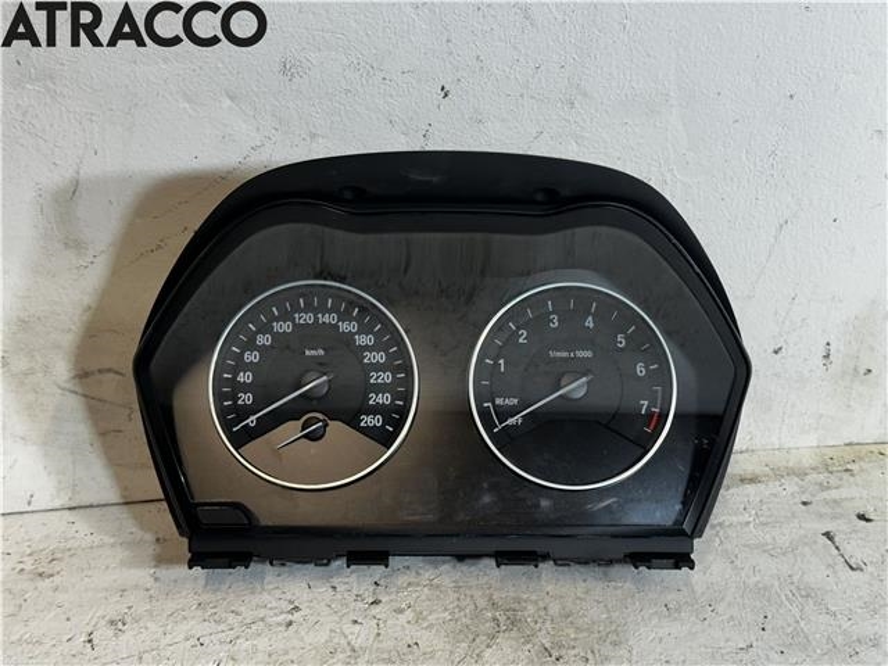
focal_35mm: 48
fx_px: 1231
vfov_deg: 30.3
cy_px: 333
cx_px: 444
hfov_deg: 39.7
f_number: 1.78
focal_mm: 6.86
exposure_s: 1/100
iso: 80
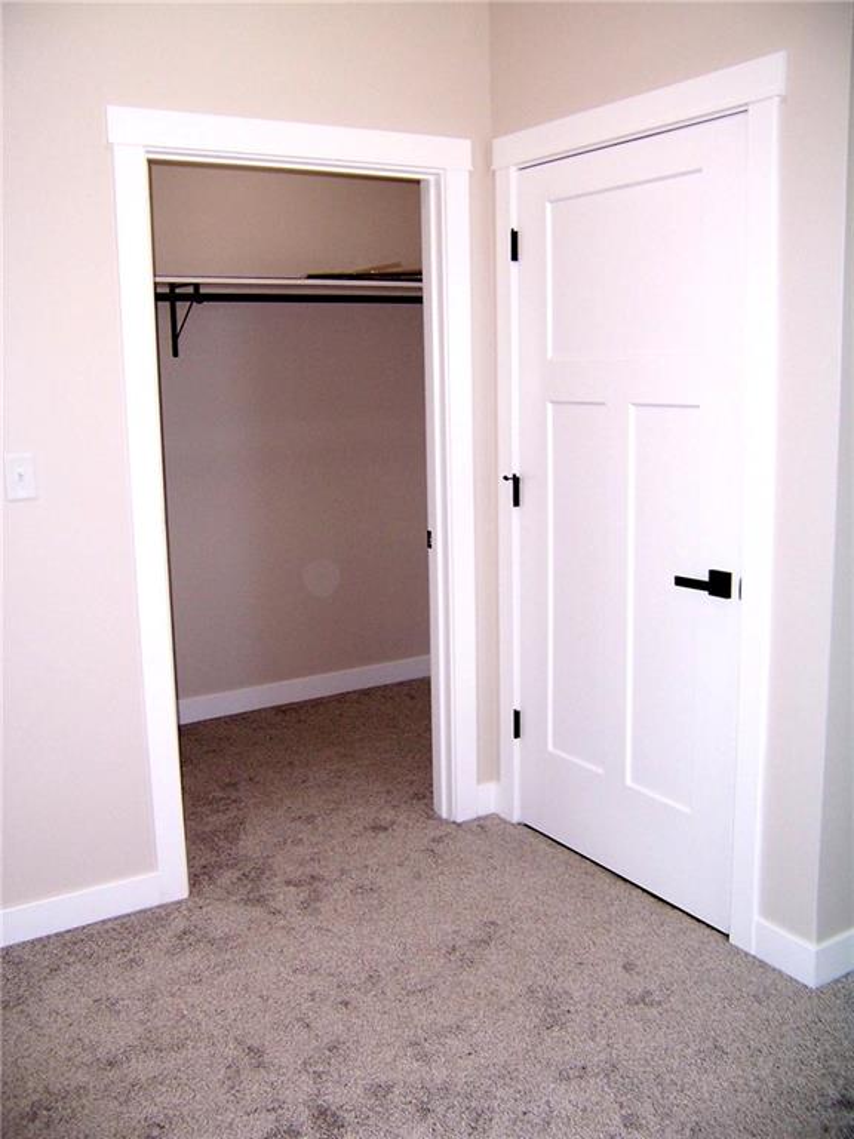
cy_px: 570
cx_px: 427
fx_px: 1086
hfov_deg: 42.9
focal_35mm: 33
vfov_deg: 55.4
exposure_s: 1/90
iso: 140
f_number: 2.8
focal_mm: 5.5
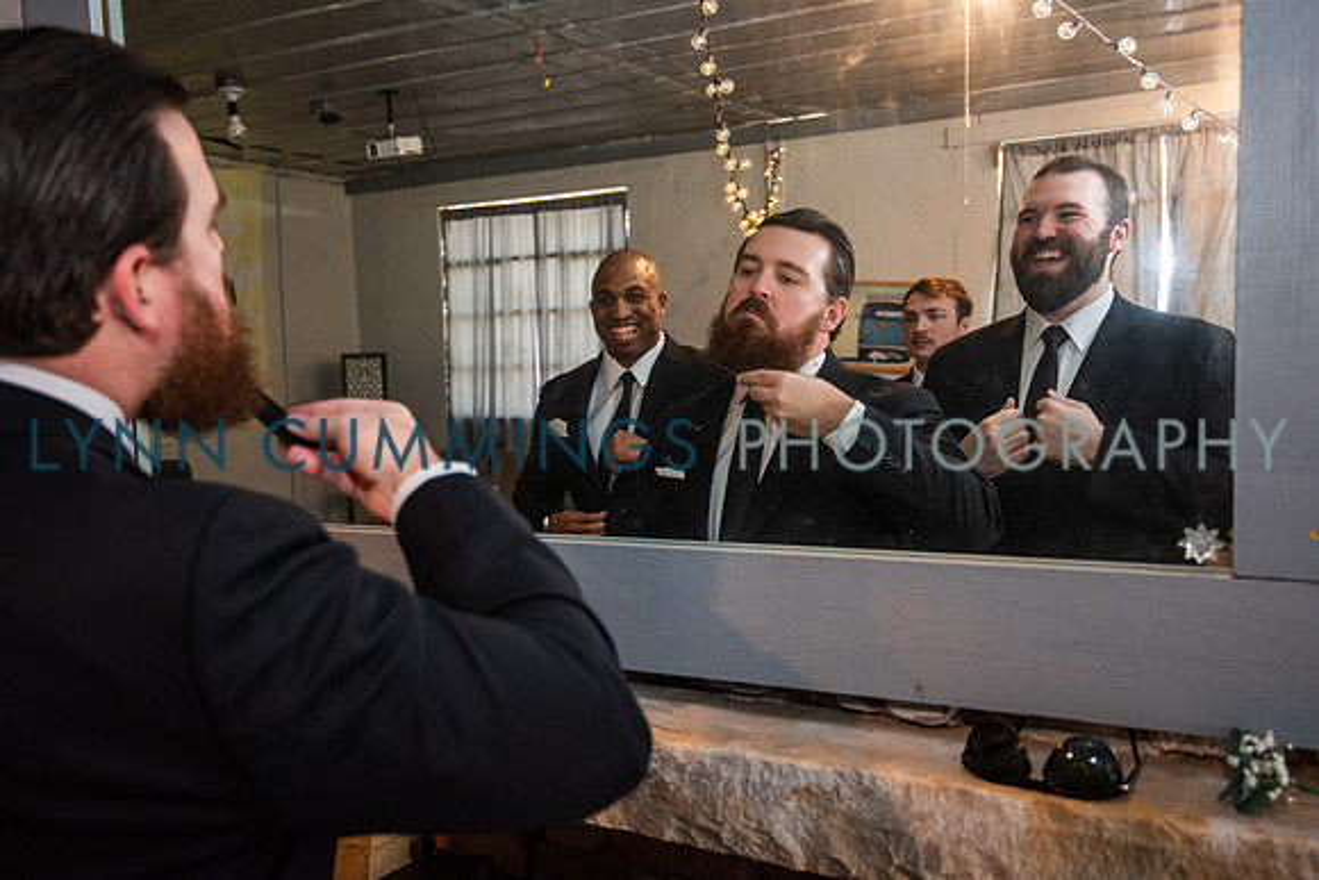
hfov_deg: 58.7
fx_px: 1173
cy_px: 440
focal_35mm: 32
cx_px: 660
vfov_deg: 41.1
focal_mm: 32
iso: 640
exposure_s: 1/60
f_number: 4
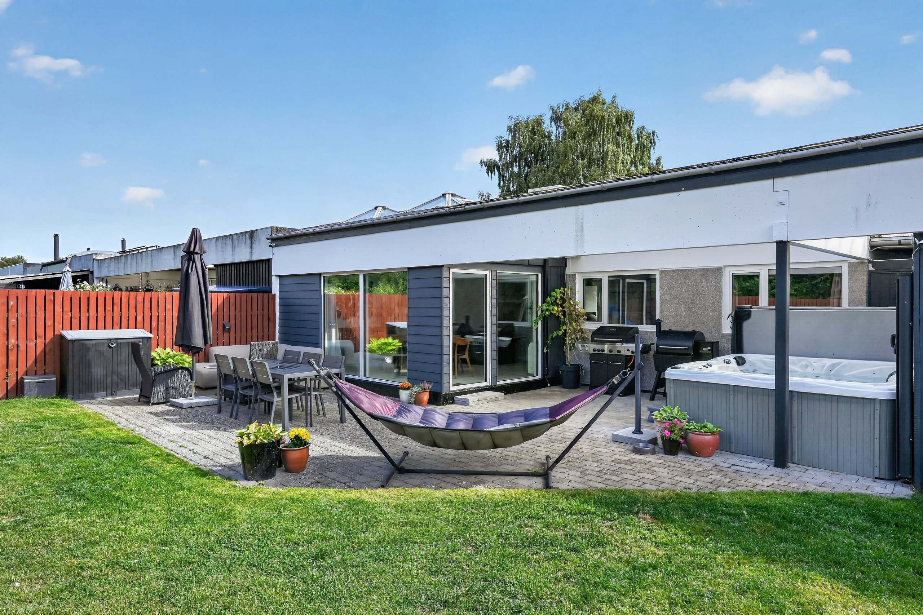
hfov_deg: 76.1
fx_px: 590
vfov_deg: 55.1
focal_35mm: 23
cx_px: 462
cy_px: 308
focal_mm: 23
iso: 800
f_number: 8
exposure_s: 1/640
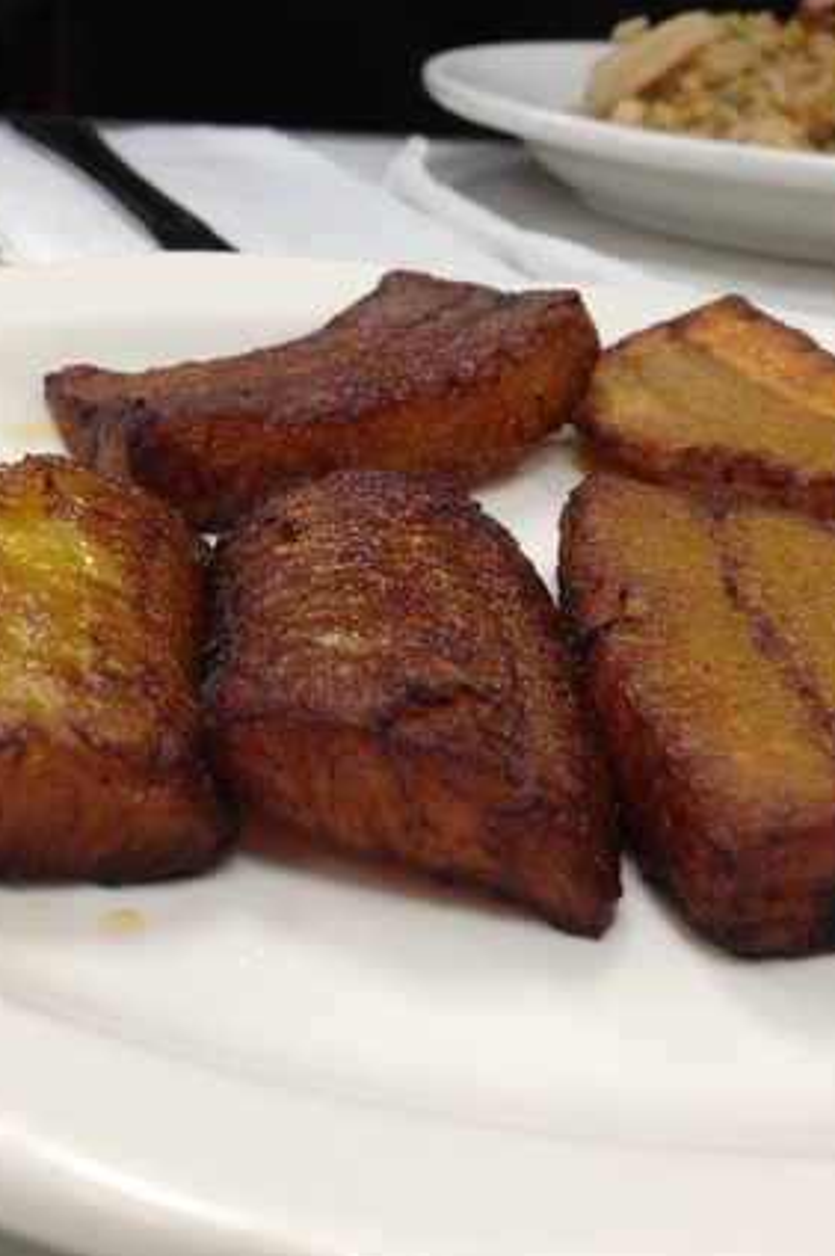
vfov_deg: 36.3
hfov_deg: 24.6
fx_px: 1917
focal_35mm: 55
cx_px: 406
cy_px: 661
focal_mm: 4.28
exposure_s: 1/24
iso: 80
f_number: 2.4
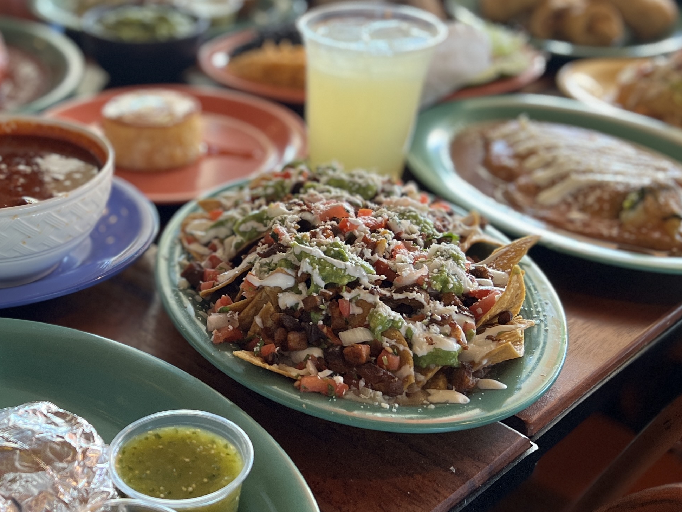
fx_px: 1064
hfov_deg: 34.1
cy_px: 235
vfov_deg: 27.0
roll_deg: +1.6
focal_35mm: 54
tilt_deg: -28.1
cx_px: 109
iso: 64
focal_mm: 5.7
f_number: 1.5
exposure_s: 1/60
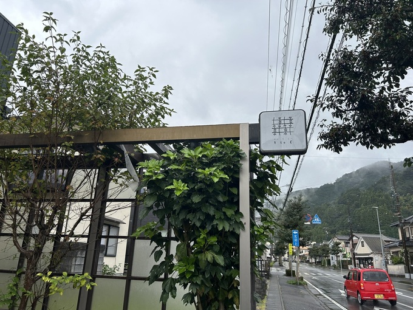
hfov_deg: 67.3
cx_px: 206
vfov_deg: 53.1
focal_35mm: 26
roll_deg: -2.6
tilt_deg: +15.6
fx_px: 310
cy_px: 155
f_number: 1.5
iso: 50
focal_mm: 5.7
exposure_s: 1/1621
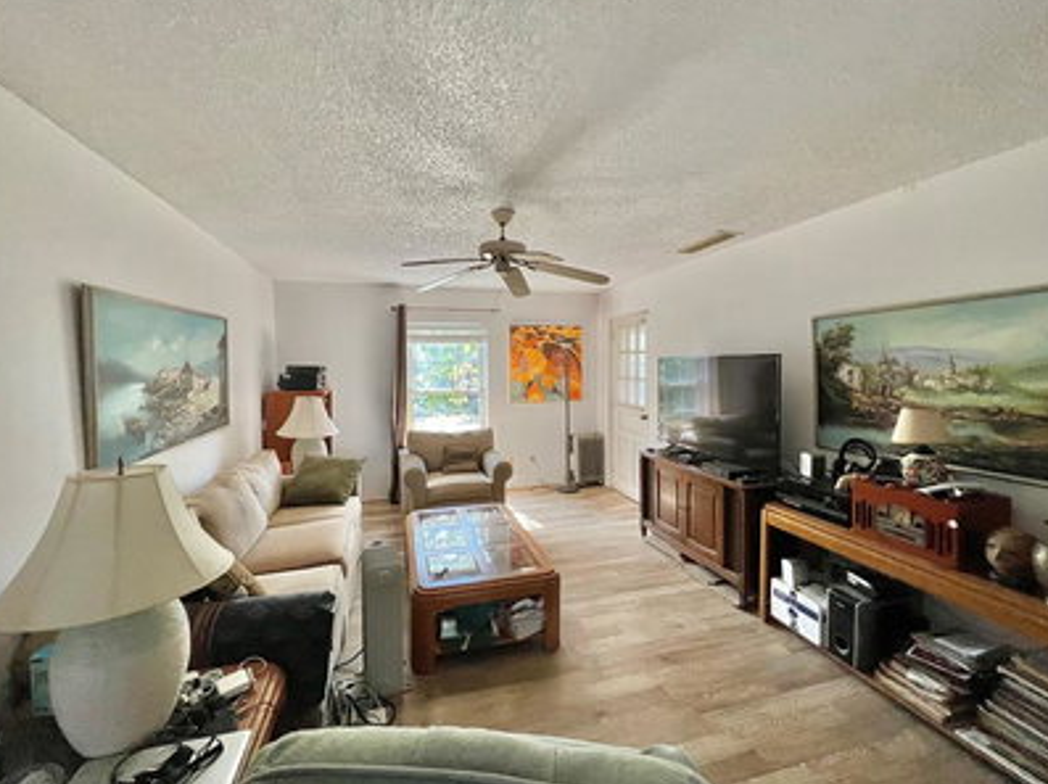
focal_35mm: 14
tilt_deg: -2.0
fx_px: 423
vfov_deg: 85.6
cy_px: 383
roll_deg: -1.5
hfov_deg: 102.1
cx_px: 527
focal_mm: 1.57
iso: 200
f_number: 1.8
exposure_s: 1/121
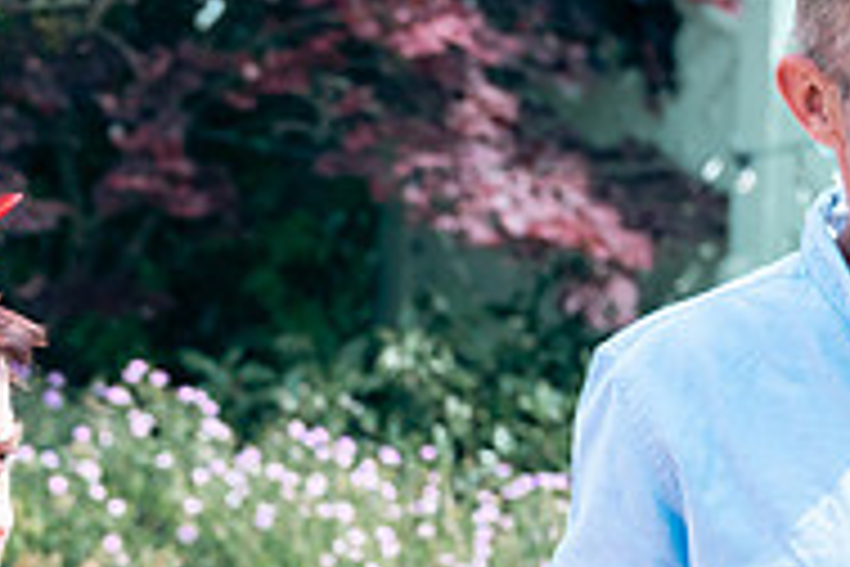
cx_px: -94
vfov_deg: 8.0
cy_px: 713
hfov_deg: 12.0
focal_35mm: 169
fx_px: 3990
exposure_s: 1/200
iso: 100
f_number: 5
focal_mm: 55
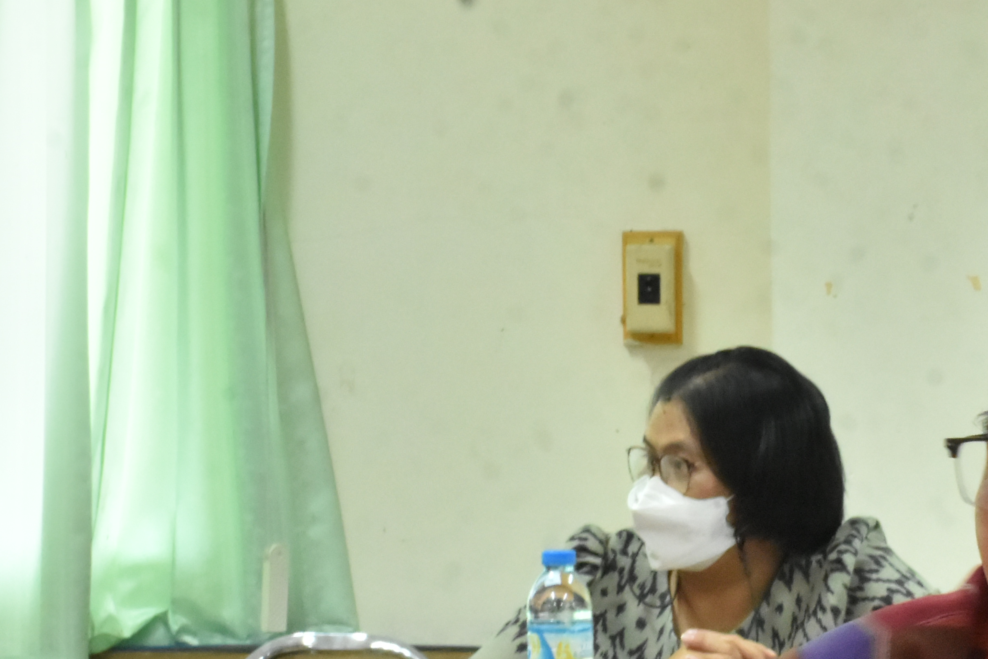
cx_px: 1016
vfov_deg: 8.7
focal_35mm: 156
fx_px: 4281
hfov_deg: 13.0
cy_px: 720
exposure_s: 1/20
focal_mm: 42
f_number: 18
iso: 3200
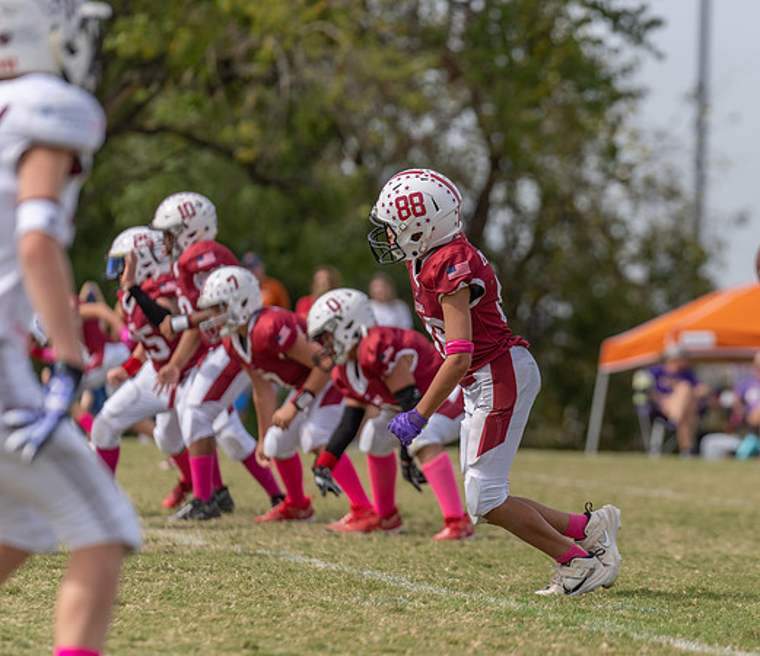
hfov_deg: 7.0
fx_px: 6164
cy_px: 344
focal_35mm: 266
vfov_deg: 6.1
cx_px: 549
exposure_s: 1/1600
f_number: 3.5
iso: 100
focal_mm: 200
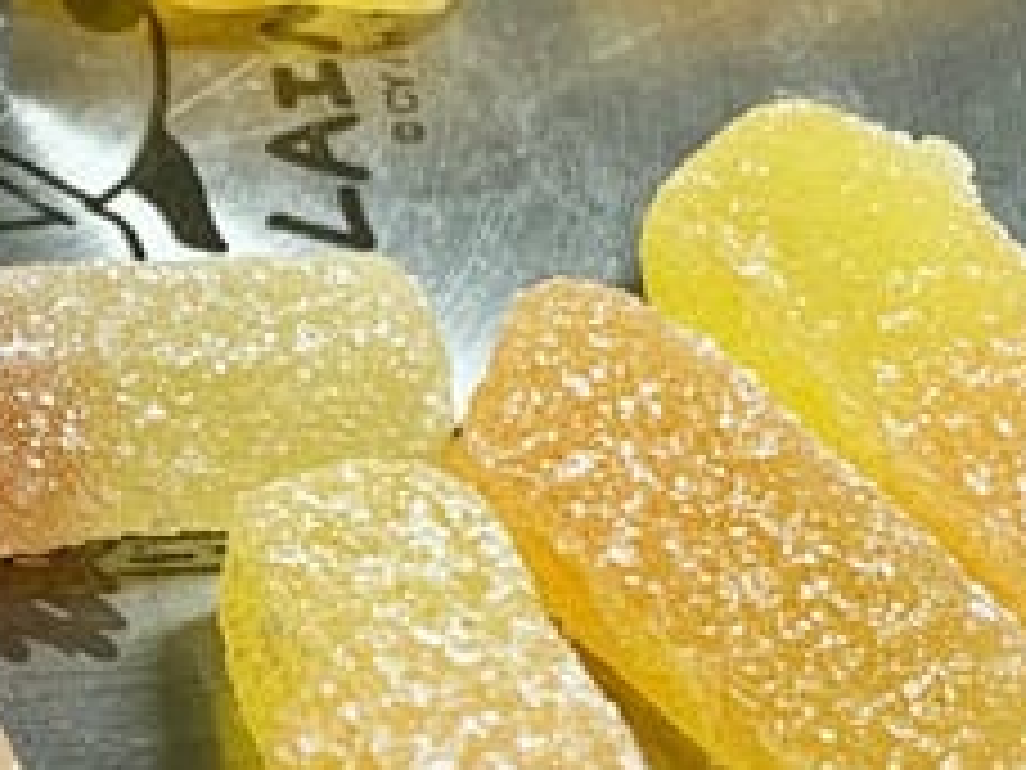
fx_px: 4061
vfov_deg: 10.8
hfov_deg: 14.2
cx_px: -22
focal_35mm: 137
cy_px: 428
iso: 50
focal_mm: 4.25
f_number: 1.8
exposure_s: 1/60
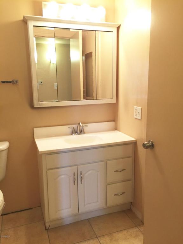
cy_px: 122
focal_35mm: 29
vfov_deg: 61.7
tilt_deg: -10.7
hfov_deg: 48.2
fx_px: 204
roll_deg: +0.6
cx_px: 92
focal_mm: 4.15
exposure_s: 1/30
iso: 125
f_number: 2.2
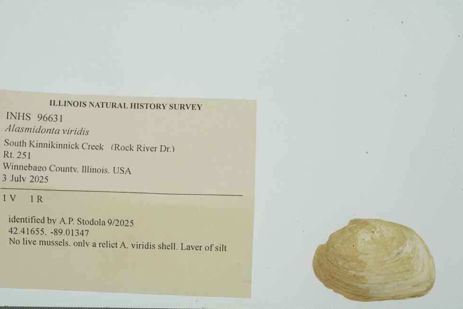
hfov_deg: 27.3
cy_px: 182
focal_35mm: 74
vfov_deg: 18.4
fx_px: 952
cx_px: 227
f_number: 32
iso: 100
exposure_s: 1/13
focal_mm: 60
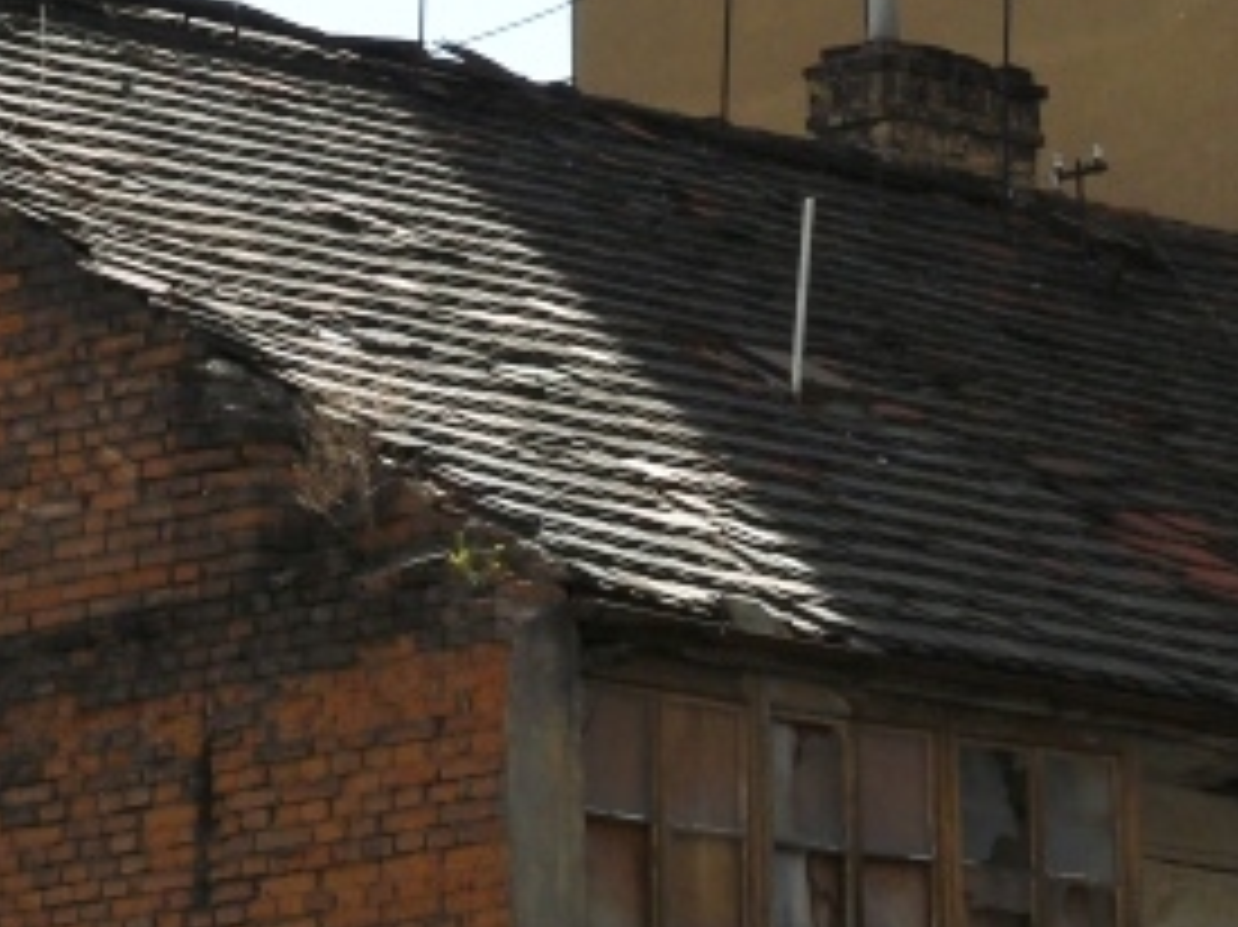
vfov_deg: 5.7
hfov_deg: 7.6
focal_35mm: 262
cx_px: 896
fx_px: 9366
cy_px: 790
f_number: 8
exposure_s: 1/500
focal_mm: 24.1
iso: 80
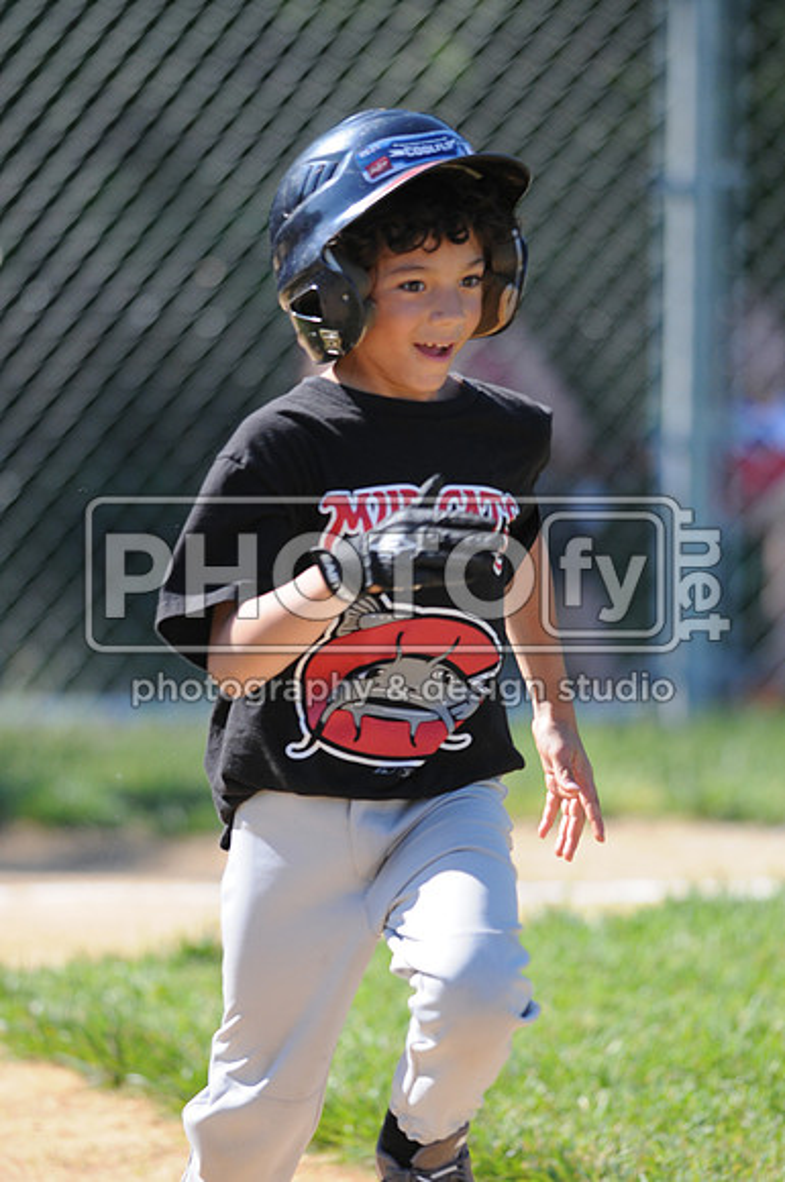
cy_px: 591
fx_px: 14762
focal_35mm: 450
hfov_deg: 3.0
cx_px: 392
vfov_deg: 4.6
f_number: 4
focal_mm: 300
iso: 400
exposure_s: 1/1250
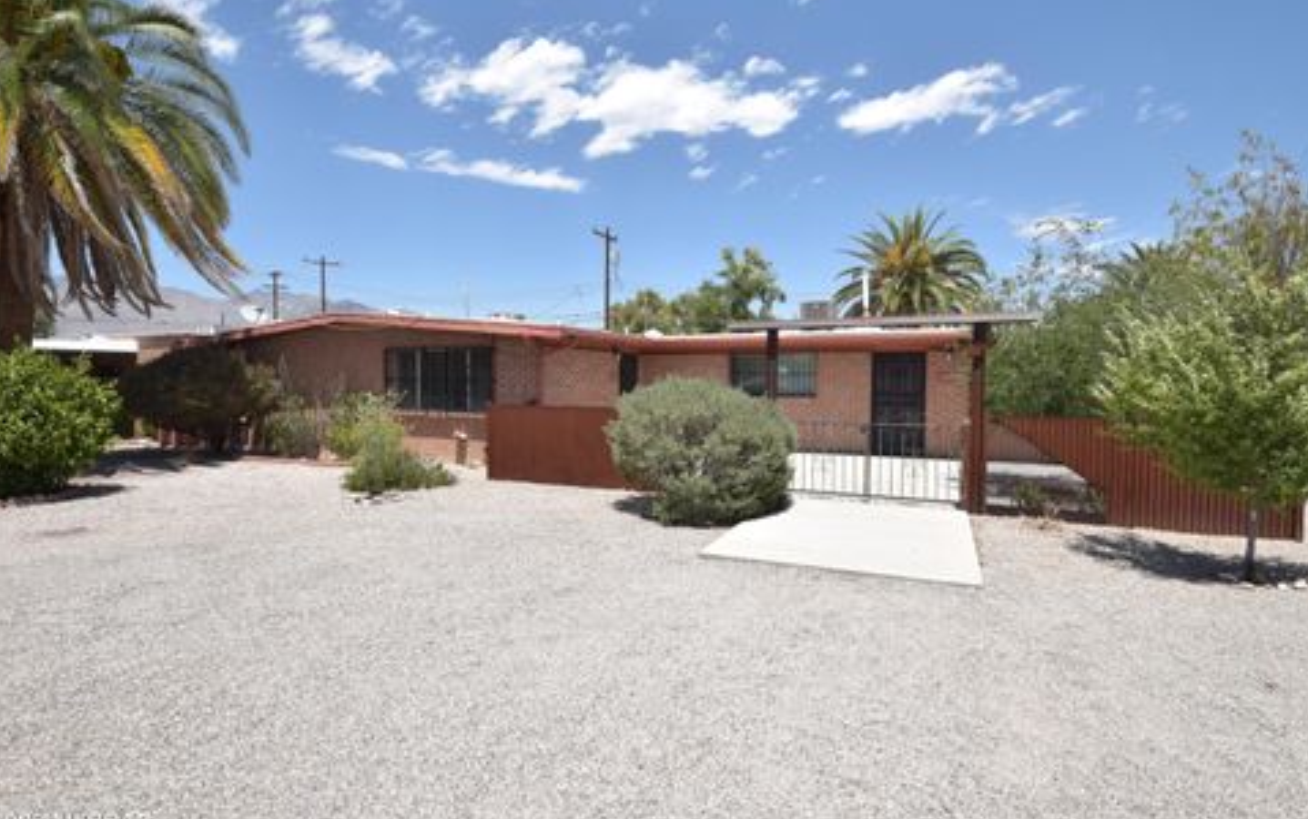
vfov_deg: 66.5
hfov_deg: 92.6
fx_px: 625
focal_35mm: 18
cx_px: 650
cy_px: 408
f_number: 9
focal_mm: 11
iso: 400
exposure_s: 1/800
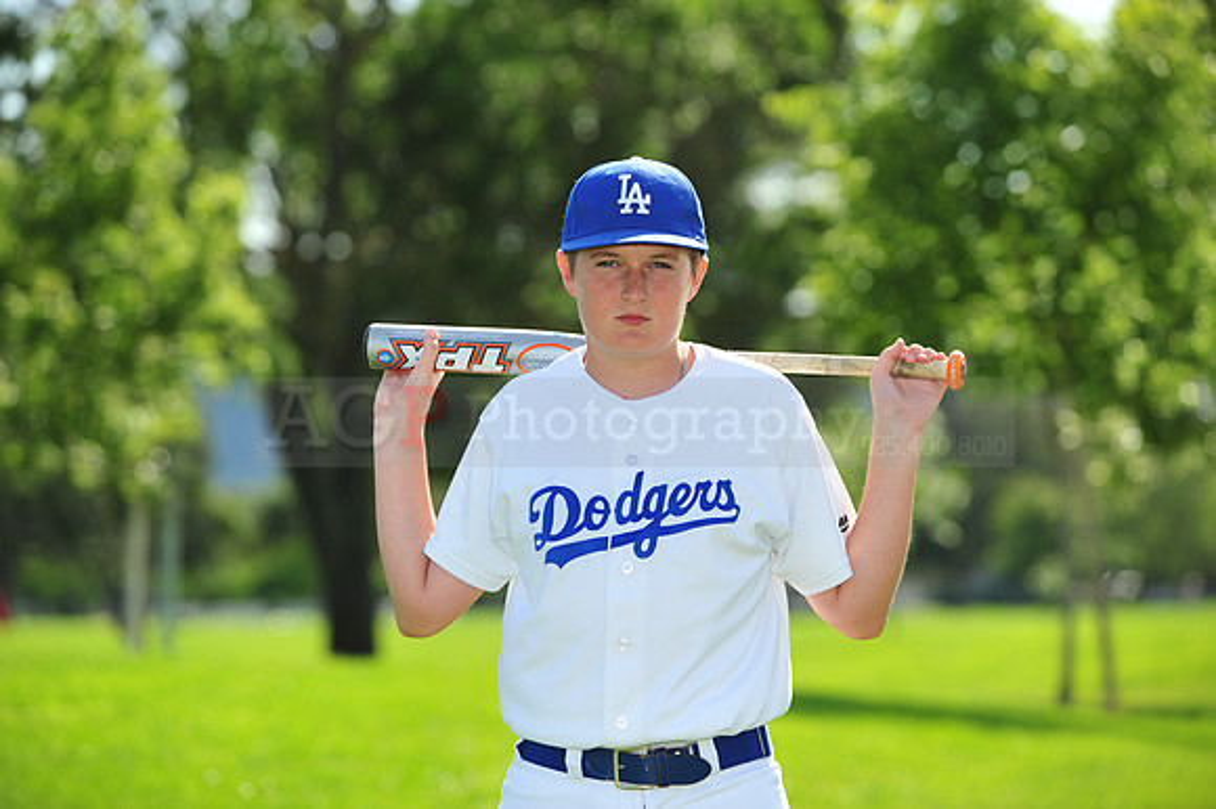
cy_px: 404
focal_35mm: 135
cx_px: 608
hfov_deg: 15.2
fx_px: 4557
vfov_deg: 10.1
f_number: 4.5
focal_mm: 135
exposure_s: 1/1600
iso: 320
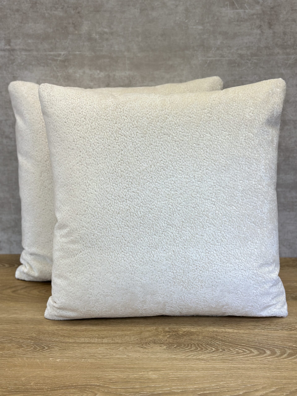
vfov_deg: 39.7
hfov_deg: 30.3
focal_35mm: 48
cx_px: 148
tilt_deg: -16.9
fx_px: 549
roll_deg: +0.6
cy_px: 198
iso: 80
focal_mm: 6.86
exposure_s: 1/317
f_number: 1.78
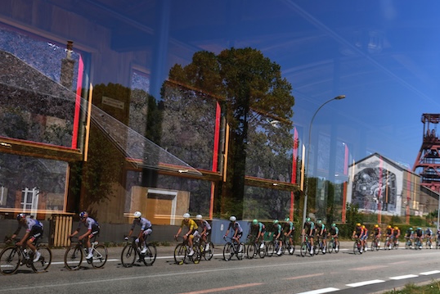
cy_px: 148
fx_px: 623
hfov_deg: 38.7
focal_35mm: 51
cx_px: 177
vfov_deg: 26.5
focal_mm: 28
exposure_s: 1/1250
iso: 50
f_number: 2.8
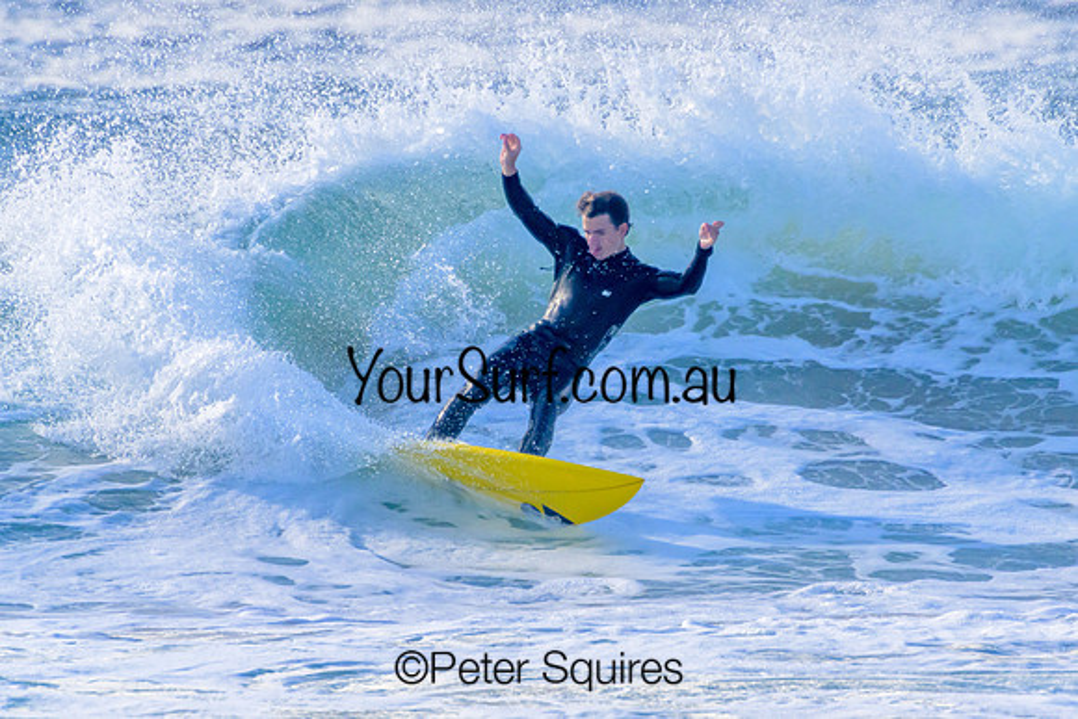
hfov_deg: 2.4
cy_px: 360
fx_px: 25458
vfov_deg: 1.6
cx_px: 539
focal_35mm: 850
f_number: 11
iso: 1800
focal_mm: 850
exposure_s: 1/2000
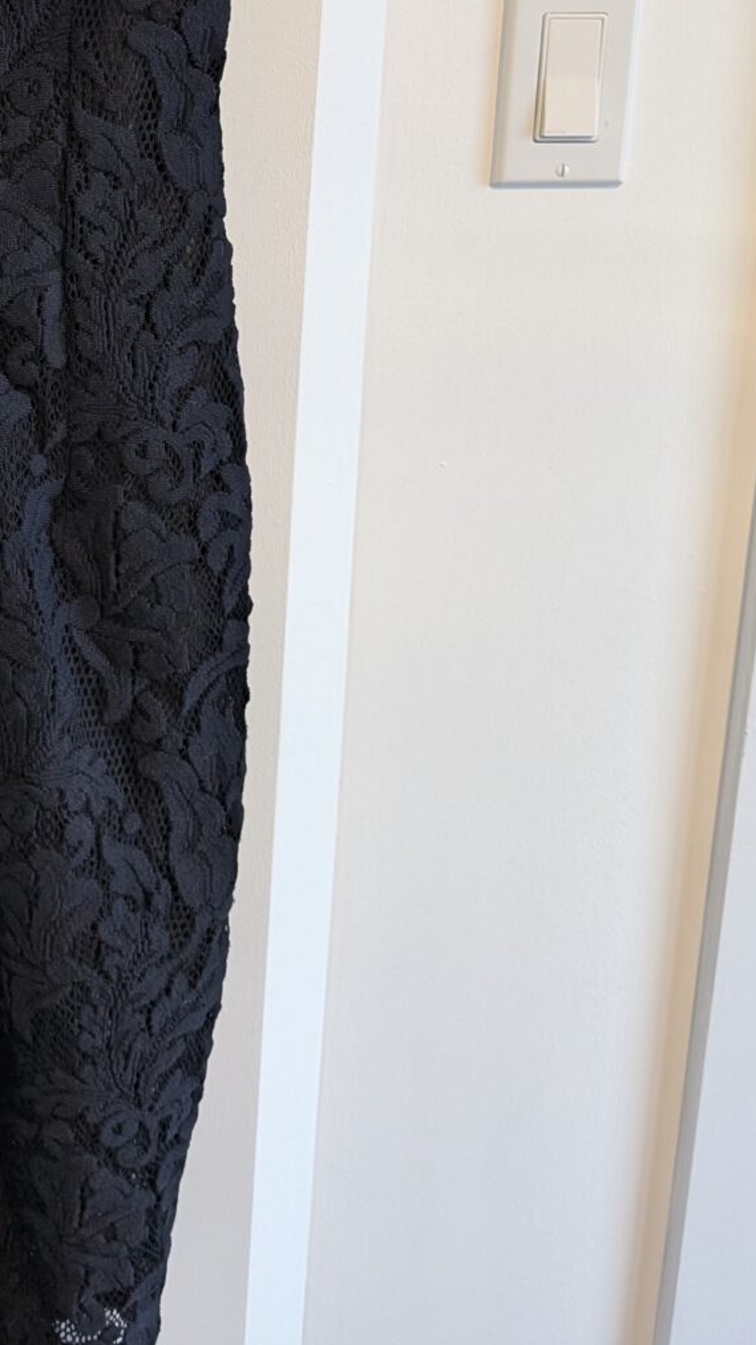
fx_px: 1889
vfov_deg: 37.4
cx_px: -94
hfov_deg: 21.4
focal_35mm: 53
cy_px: 223
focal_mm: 6.9
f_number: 1.68
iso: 149
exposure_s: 1/24
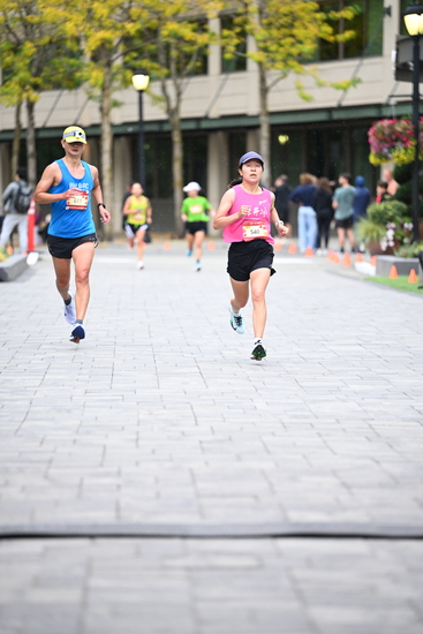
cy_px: 317
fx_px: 2818
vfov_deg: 12.8
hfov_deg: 8.6
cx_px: 212
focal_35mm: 160
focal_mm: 160
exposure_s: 1/1250
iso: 1250
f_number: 2.8
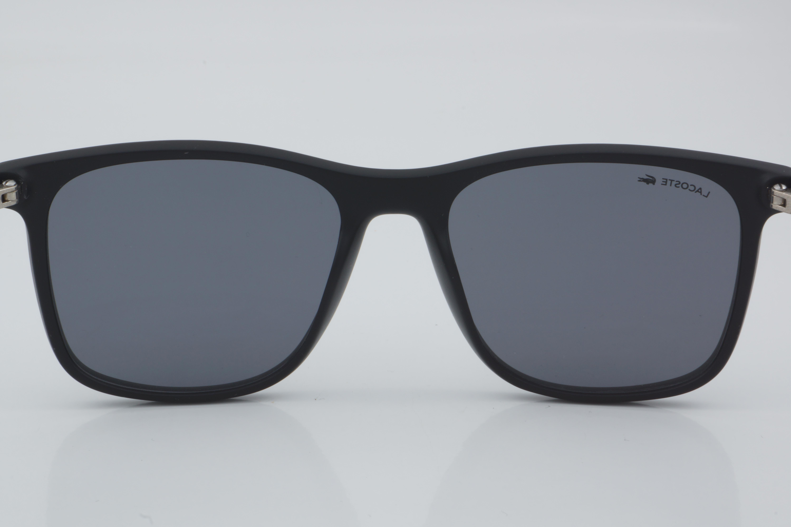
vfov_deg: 16.6
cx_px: 396
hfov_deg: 24.6
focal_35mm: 82
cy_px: 264
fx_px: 1813
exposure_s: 1/4
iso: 100
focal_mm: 55
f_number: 32
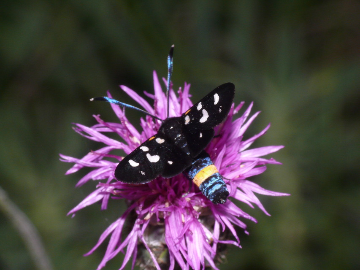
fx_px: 1602
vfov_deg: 9.6
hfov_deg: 12.8
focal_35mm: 154
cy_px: 135
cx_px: 180
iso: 200
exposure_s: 1/640
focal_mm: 32.5
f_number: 11
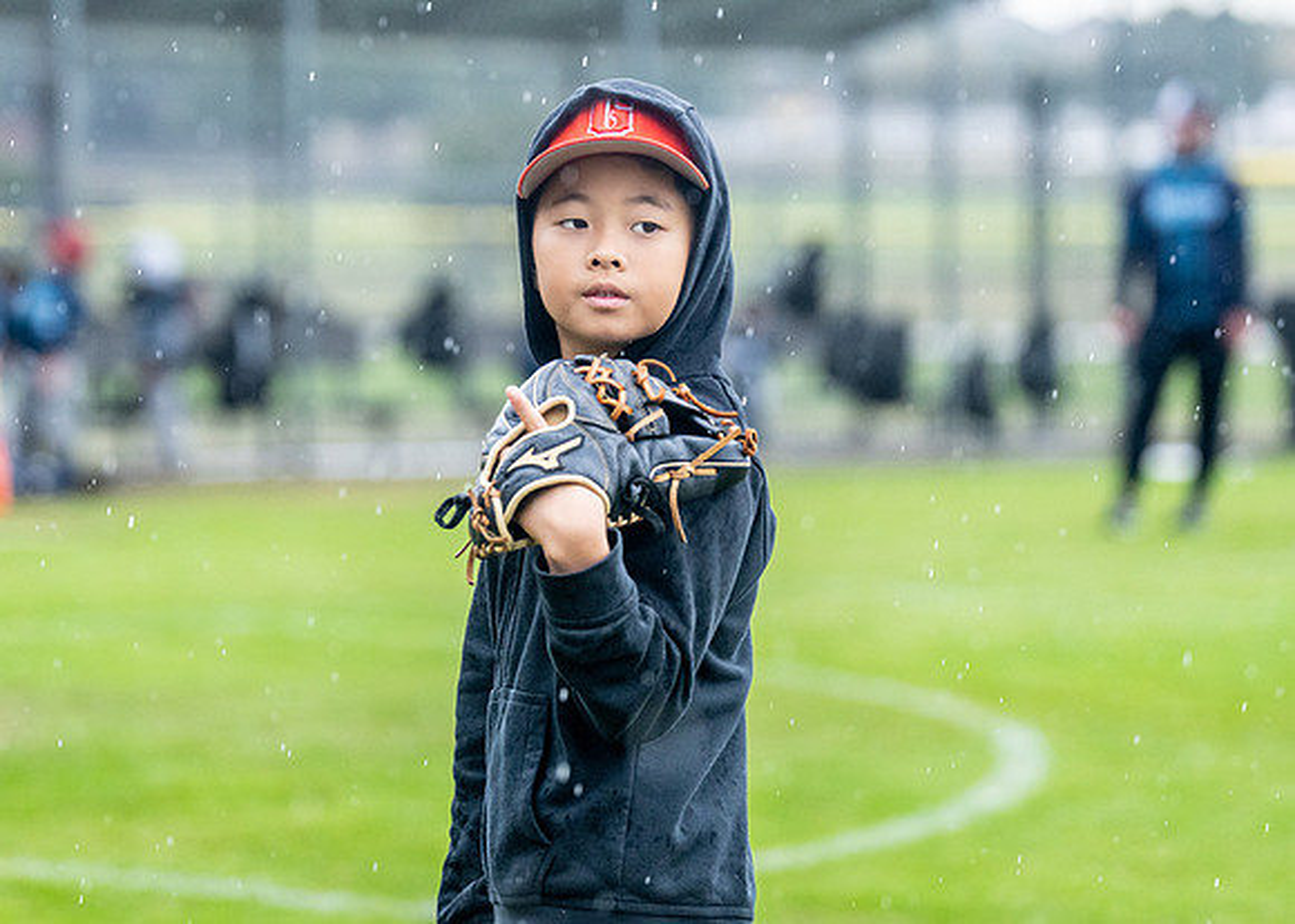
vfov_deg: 8.1
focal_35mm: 178
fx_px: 6548
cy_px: 266
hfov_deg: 11.3
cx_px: 478
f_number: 2.8
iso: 1600
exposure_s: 1/1000
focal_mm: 117
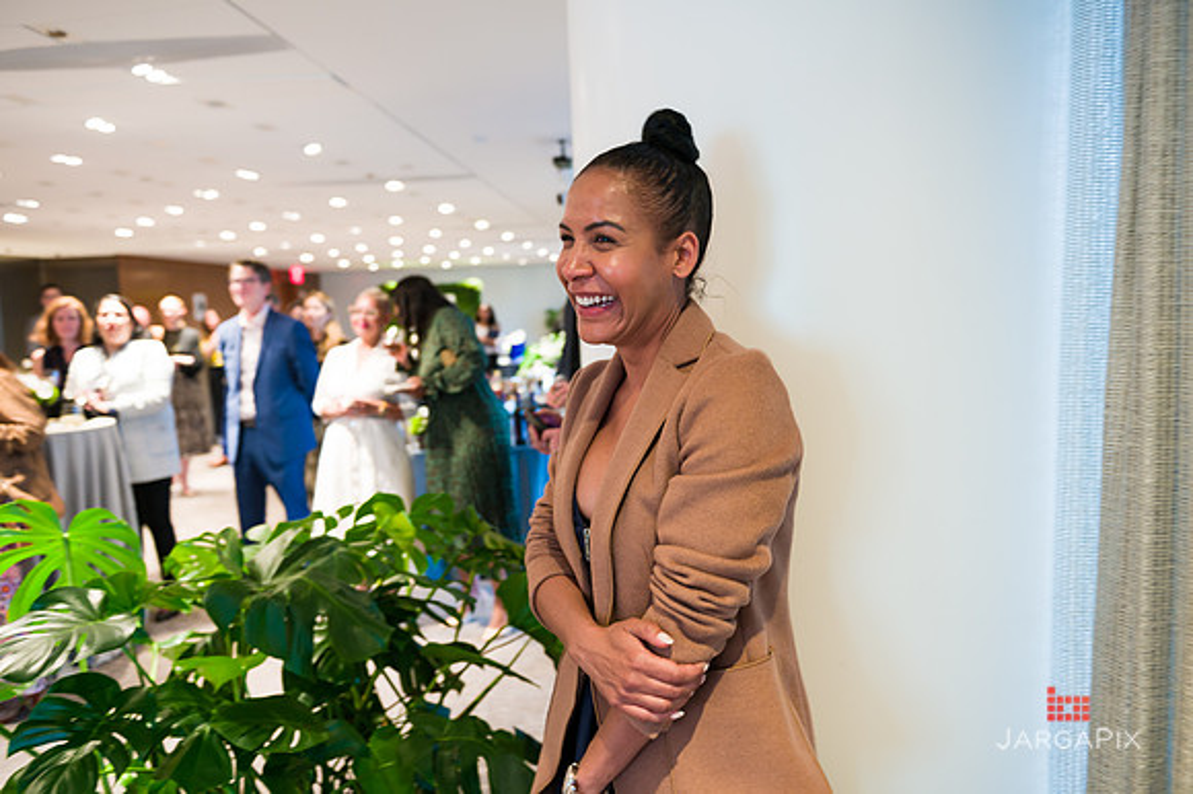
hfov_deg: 63.7
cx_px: 596
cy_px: 397
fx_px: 960
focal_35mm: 29
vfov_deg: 44.9
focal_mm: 29
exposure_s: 1/25
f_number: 4
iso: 640
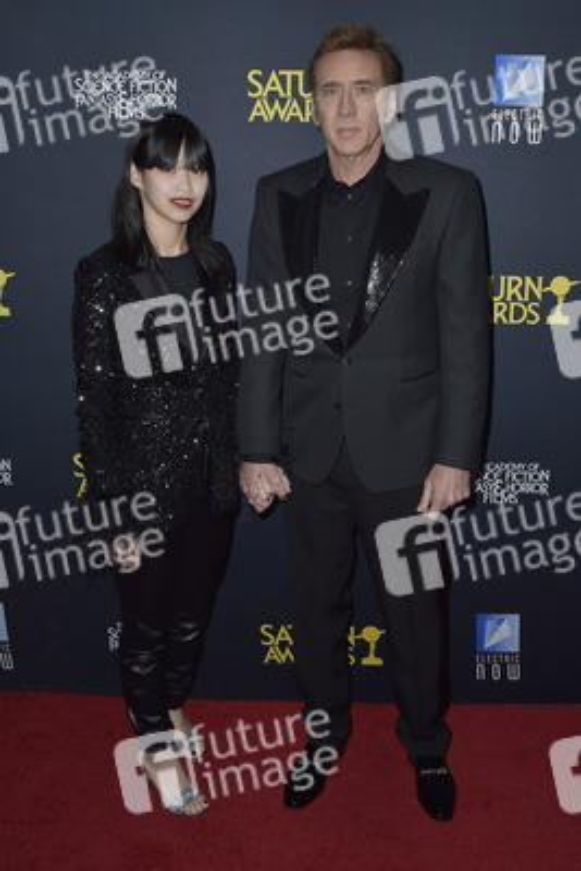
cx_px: 290
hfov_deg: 41.1
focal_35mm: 32
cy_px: 436
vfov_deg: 58.7
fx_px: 774
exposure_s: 1/250
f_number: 6.3
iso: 250
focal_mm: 32
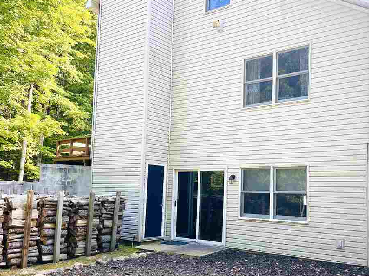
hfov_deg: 52.9
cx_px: 246
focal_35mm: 34
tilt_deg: +3.2
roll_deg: -2.5
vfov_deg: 41.5
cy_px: 170
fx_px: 362
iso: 80
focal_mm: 6.86
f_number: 1.78
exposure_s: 1/345
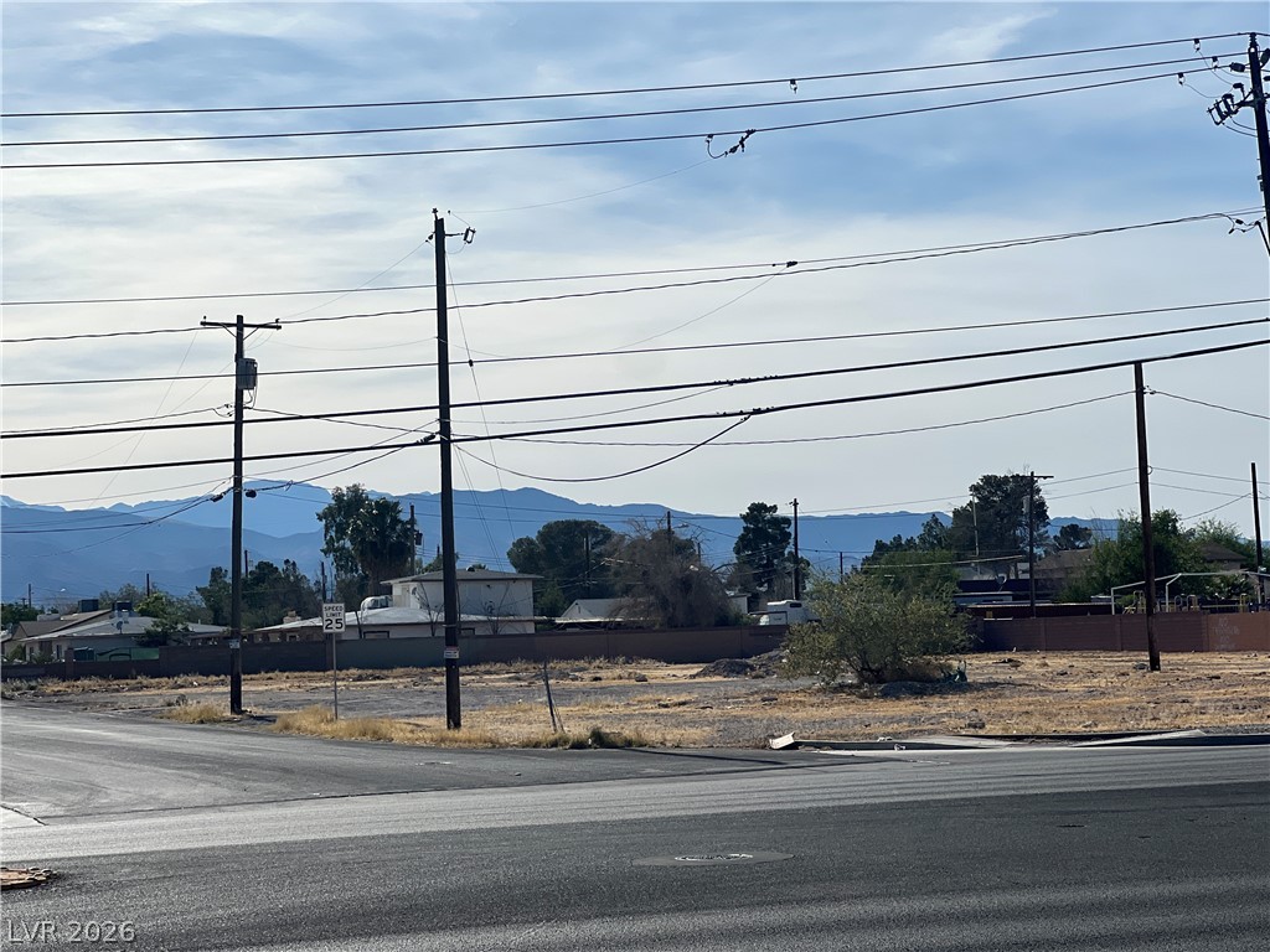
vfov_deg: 19.1
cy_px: 476
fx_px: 2825
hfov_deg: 25.3
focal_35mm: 77
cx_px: 635
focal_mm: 9
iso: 32
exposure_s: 1/2801
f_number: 2.8
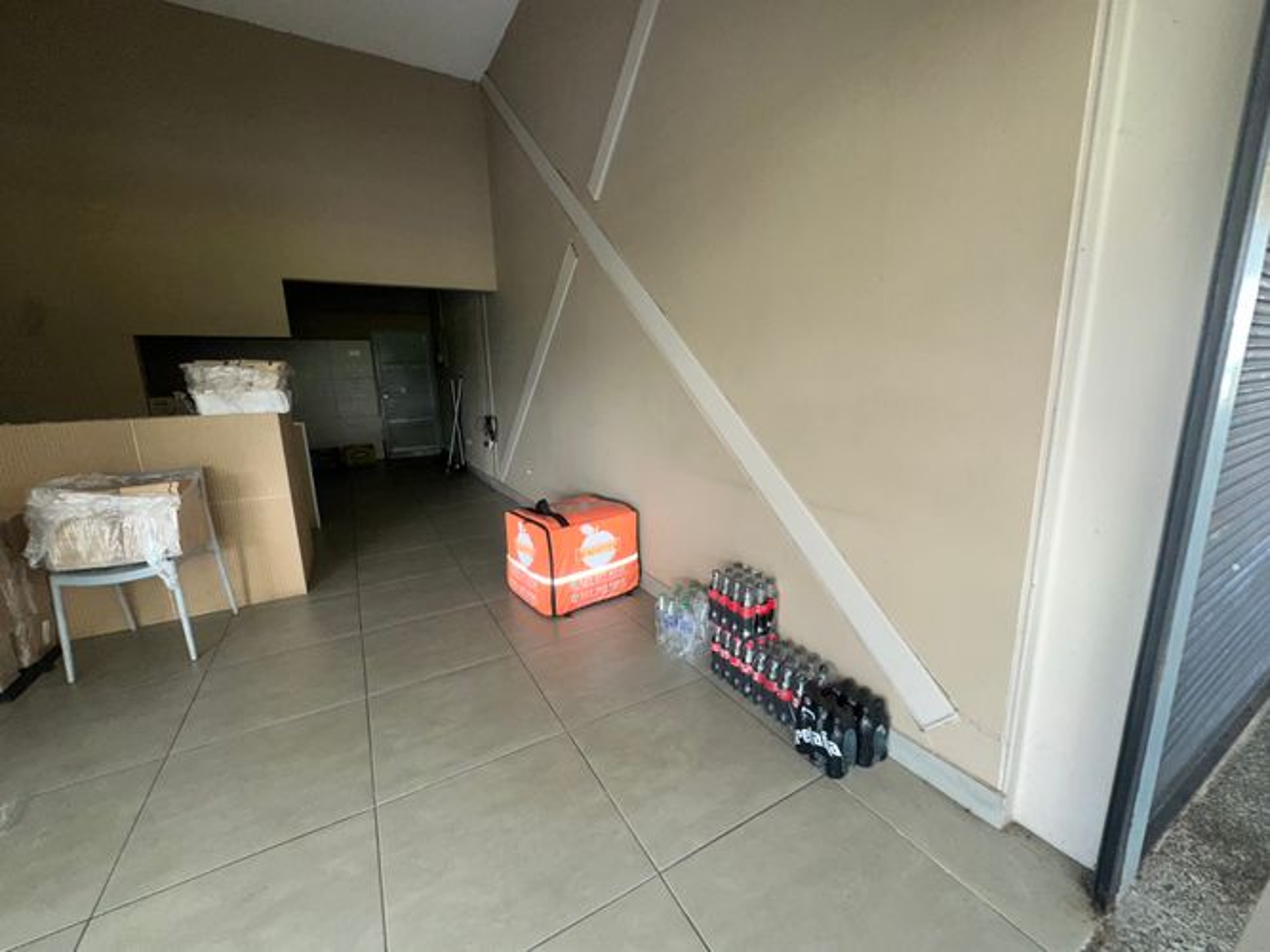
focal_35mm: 14
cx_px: 635
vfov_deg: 85.7
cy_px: 476
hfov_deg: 102.1
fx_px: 514
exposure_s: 1/121
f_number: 2.2
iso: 80
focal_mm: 2.22
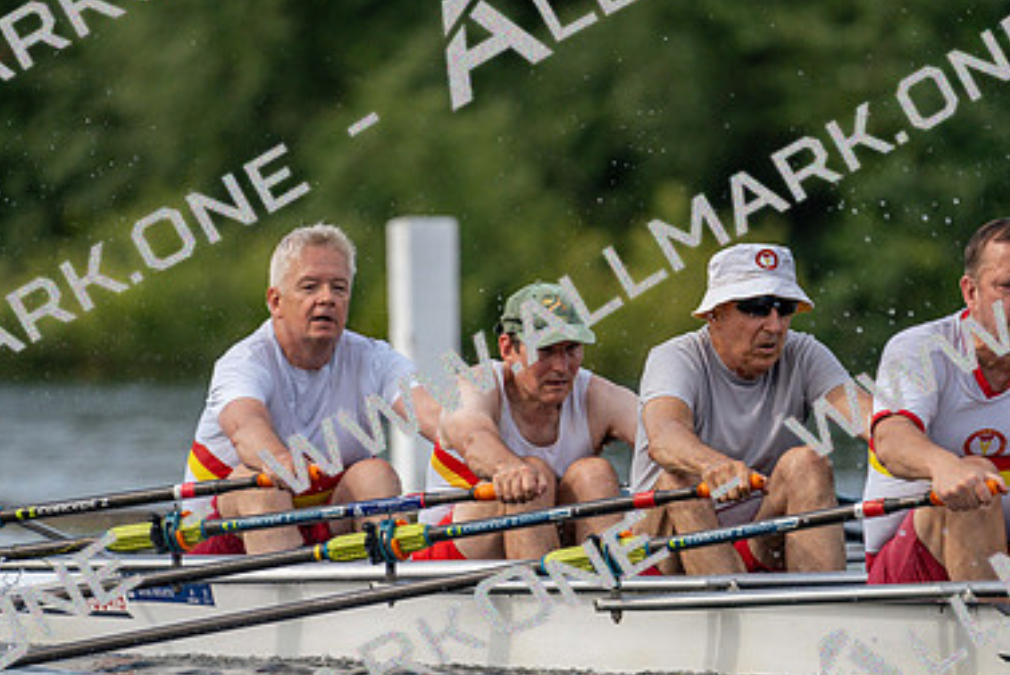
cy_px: 502
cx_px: 589
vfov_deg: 1.5
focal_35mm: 922
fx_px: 25886
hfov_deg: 2.2
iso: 400
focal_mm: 600
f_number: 6.3
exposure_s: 1/1600
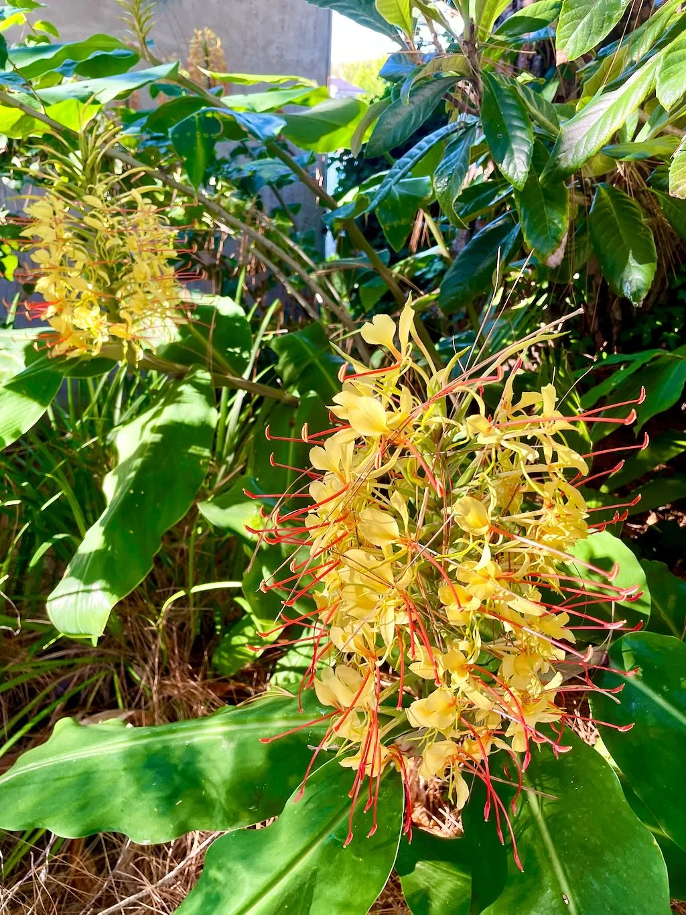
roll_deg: -2.8
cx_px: 343
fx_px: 687
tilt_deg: -25.3
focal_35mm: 26
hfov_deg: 53.0
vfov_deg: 67.3
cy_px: 458
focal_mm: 4.2
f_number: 1.6
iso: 64
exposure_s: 1/121
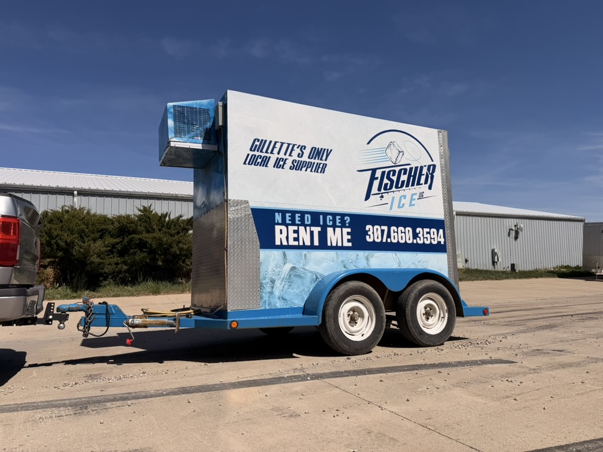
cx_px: 302
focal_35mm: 24
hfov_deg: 71.6
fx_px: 418
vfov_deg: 56.8
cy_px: 226
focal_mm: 6.76
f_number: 1.78
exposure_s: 1/14286
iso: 80
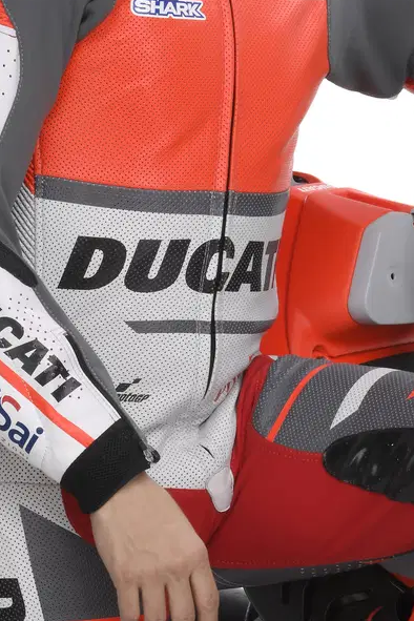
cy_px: 384
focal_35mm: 335
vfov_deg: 6.2
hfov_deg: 4.1
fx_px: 5778
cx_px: 394
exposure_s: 1/125
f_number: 22
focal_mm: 110
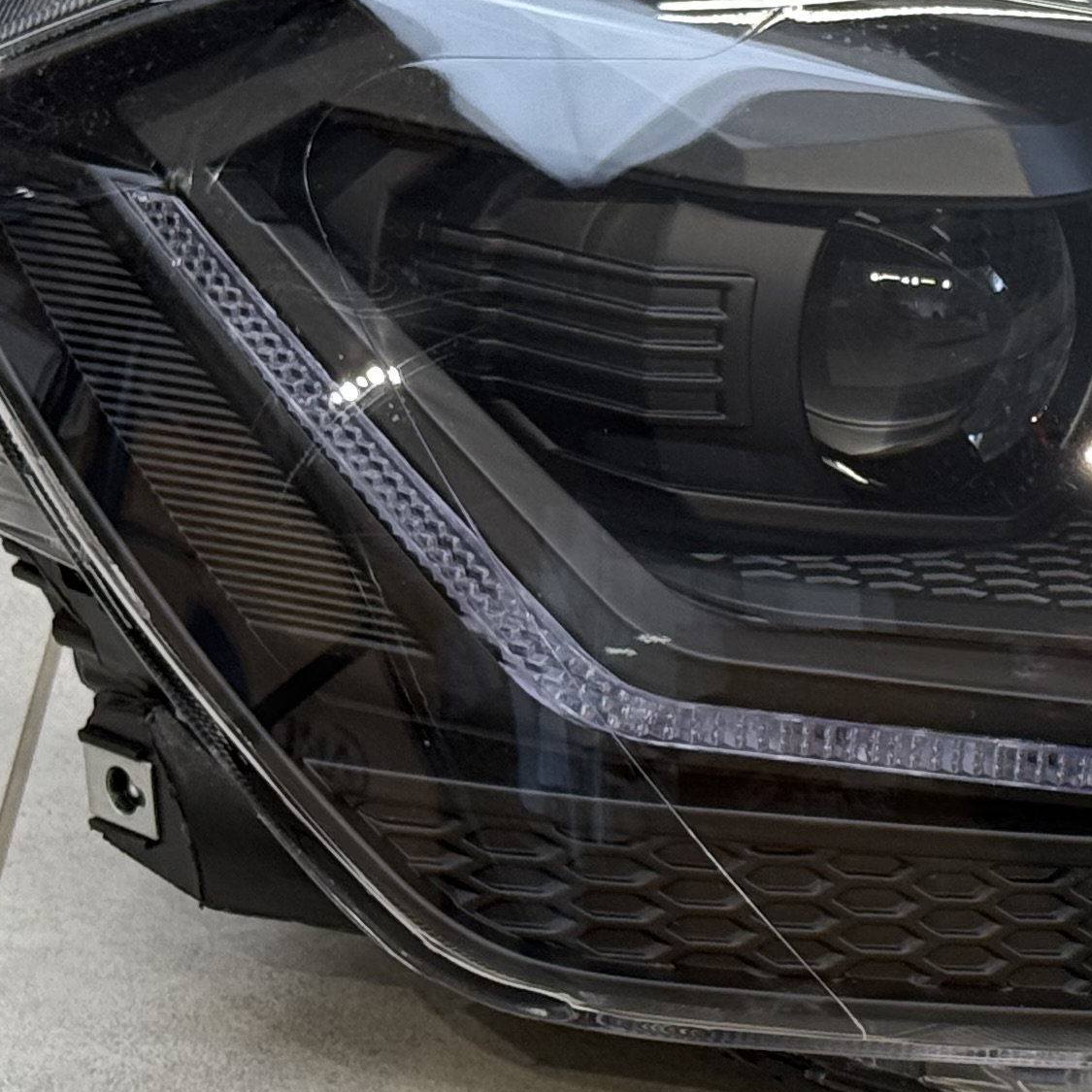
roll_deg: +0.2
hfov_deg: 11.2
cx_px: 1421
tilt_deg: -23.0
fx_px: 5425
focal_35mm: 152
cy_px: 327
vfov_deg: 11.5
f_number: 1.78
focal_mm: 6.76
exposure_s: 1/150
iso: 160
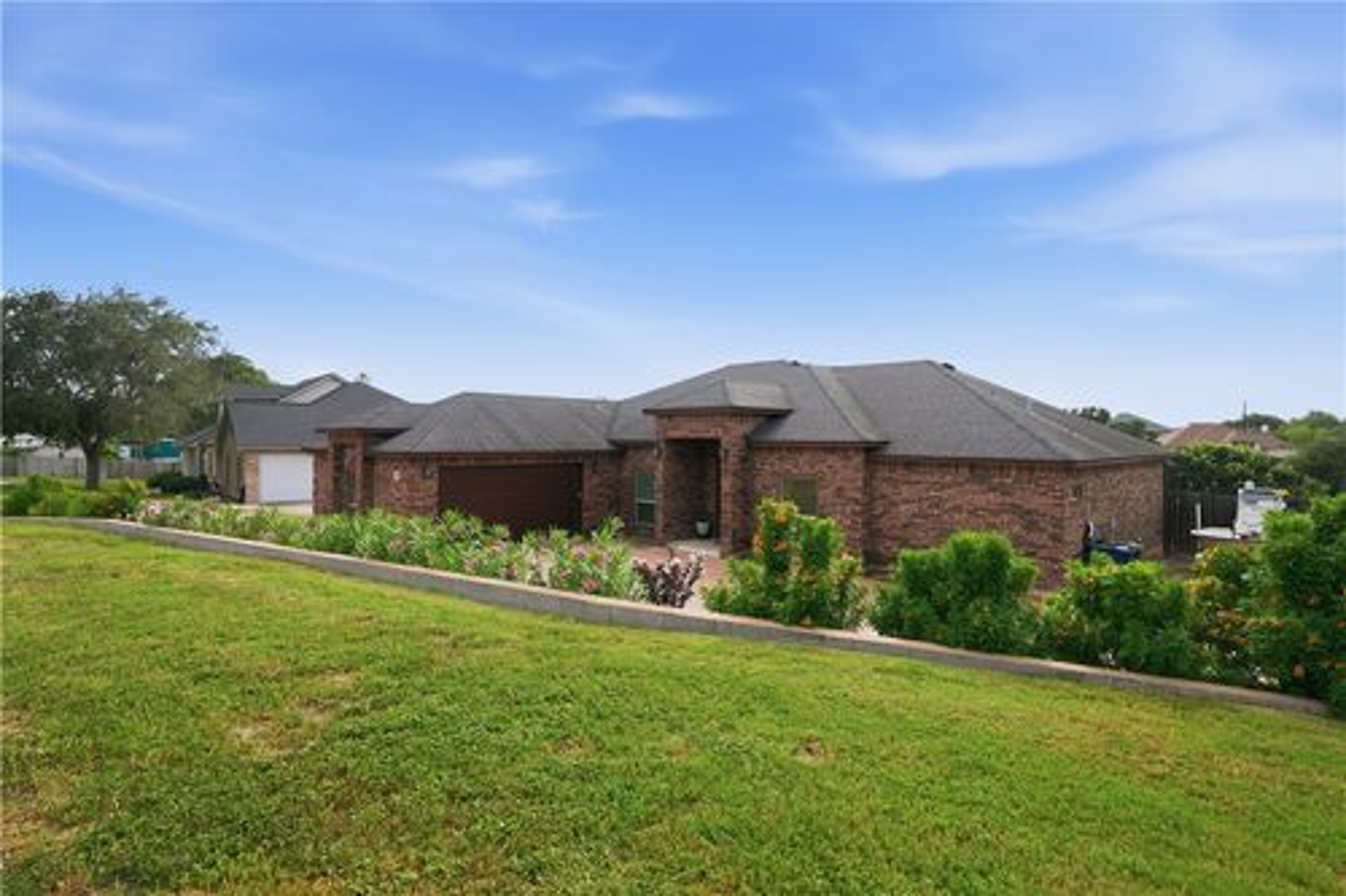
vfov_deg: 67.3
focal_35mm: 18
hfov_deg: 90.0
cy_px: 448
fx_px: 673
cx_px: 673
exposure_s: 1/100
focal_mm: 18
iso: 100
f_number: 7.1
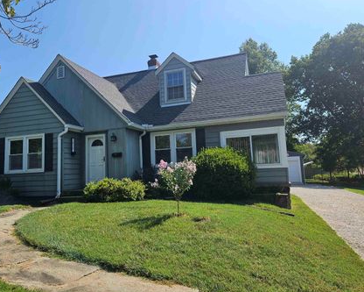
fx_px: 291
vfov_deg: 53.2
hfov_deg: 63.9
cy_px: 142
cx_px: 164
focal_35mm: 27
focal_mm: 5.4
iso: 25
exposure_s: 1/1824
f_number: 1.8
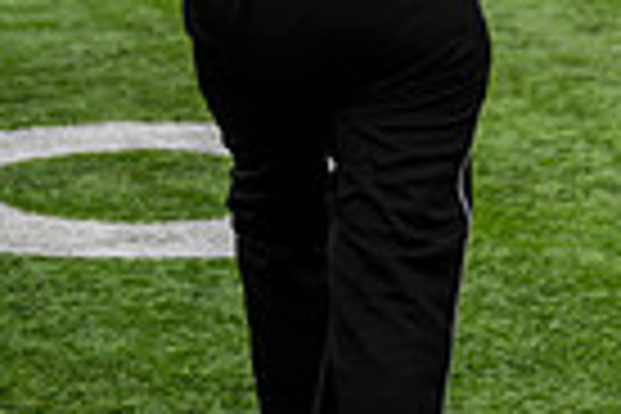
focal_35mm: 253
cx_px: 963
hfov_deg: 8.0
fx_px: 4364
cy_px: -425
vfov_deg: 5.3
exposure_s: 1/500
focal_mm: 60
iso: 100
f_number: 2.8
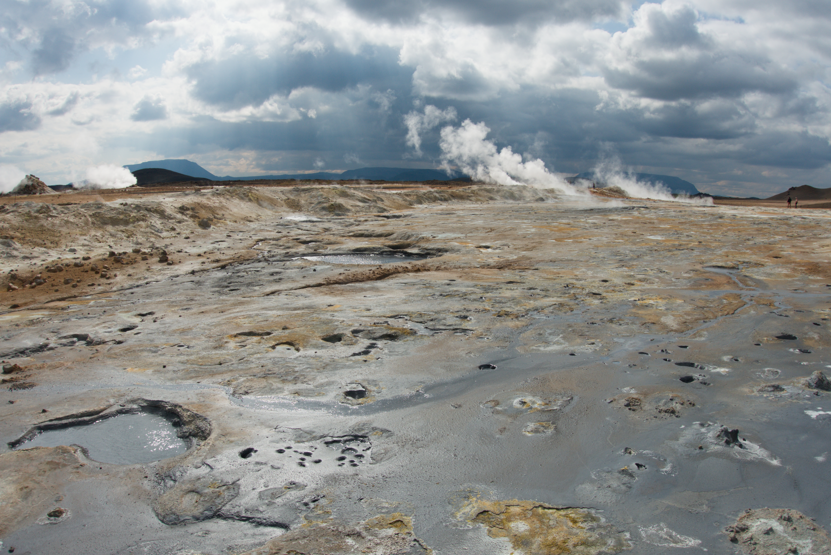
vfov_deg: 53.2
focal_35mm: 24
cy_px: 278
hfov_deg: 73.7
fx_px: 554
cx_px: 416
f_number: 5.6
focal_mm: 8.8
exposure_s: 1/160
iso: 125
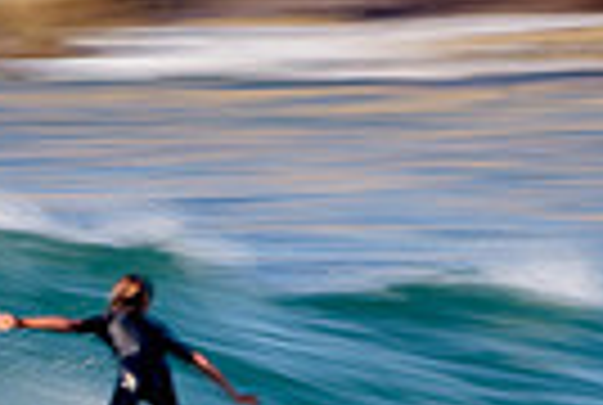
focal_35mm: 2650
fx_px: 44486
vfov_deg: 0.5
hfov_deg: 0.8
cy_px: 473
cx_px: 189
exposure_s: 1/13
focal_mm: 500
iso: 31
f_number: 11
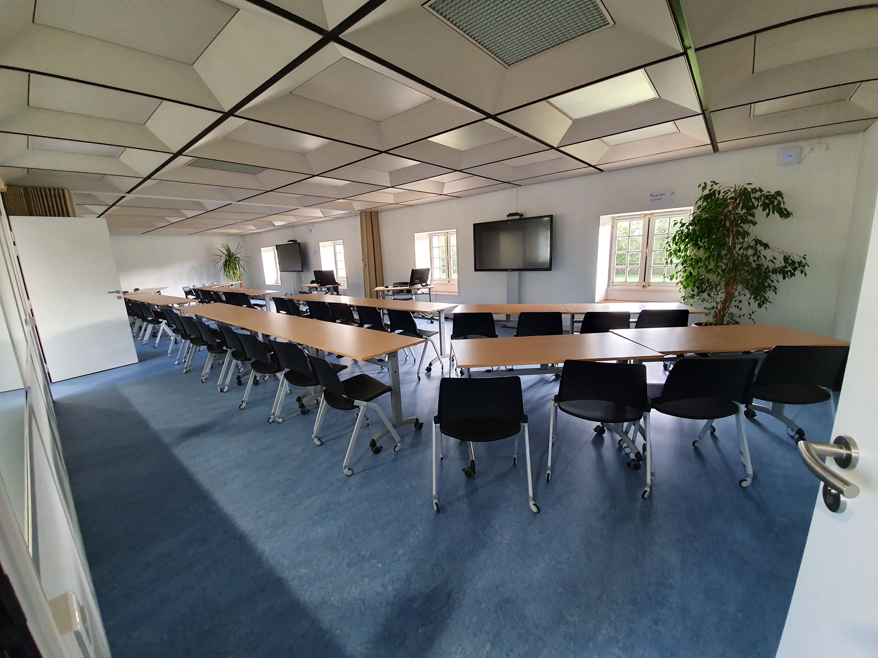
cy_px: 329
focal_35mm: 13
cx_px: 439
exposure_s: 1/50
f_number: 2.2
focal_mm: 1.8
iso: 320
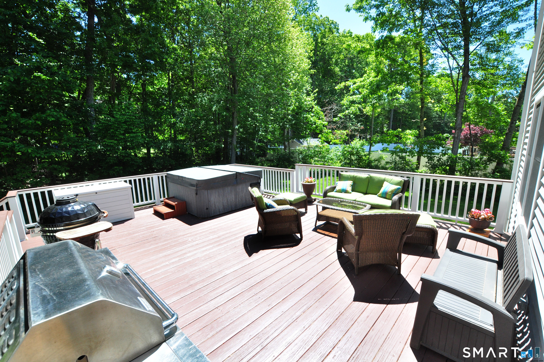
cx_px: 272
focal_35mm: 15
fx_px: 226
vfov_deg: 77.2
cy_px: 181
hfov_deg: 100.5
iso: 640
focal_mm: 10
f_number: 8
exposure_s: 1/320
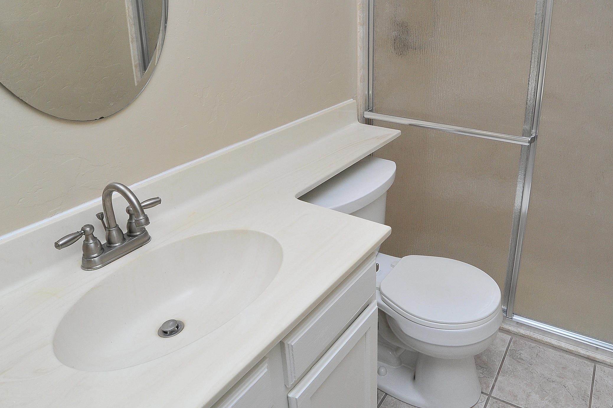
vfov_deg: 48.4
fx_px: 442
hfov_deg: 68.0
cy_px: 127
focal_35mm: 26
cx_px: 395
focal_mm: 18
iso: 1000
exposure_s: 1/60
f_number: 13
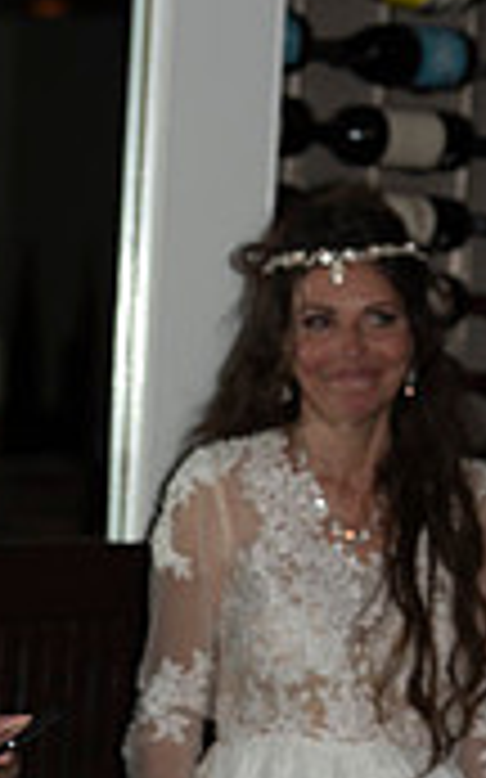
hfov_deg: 4.4
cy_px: 679
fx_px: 6299
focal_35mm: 297
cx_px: -76
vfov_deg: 7.1
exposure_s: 1/200
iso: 100
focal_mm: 112
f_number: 4.5
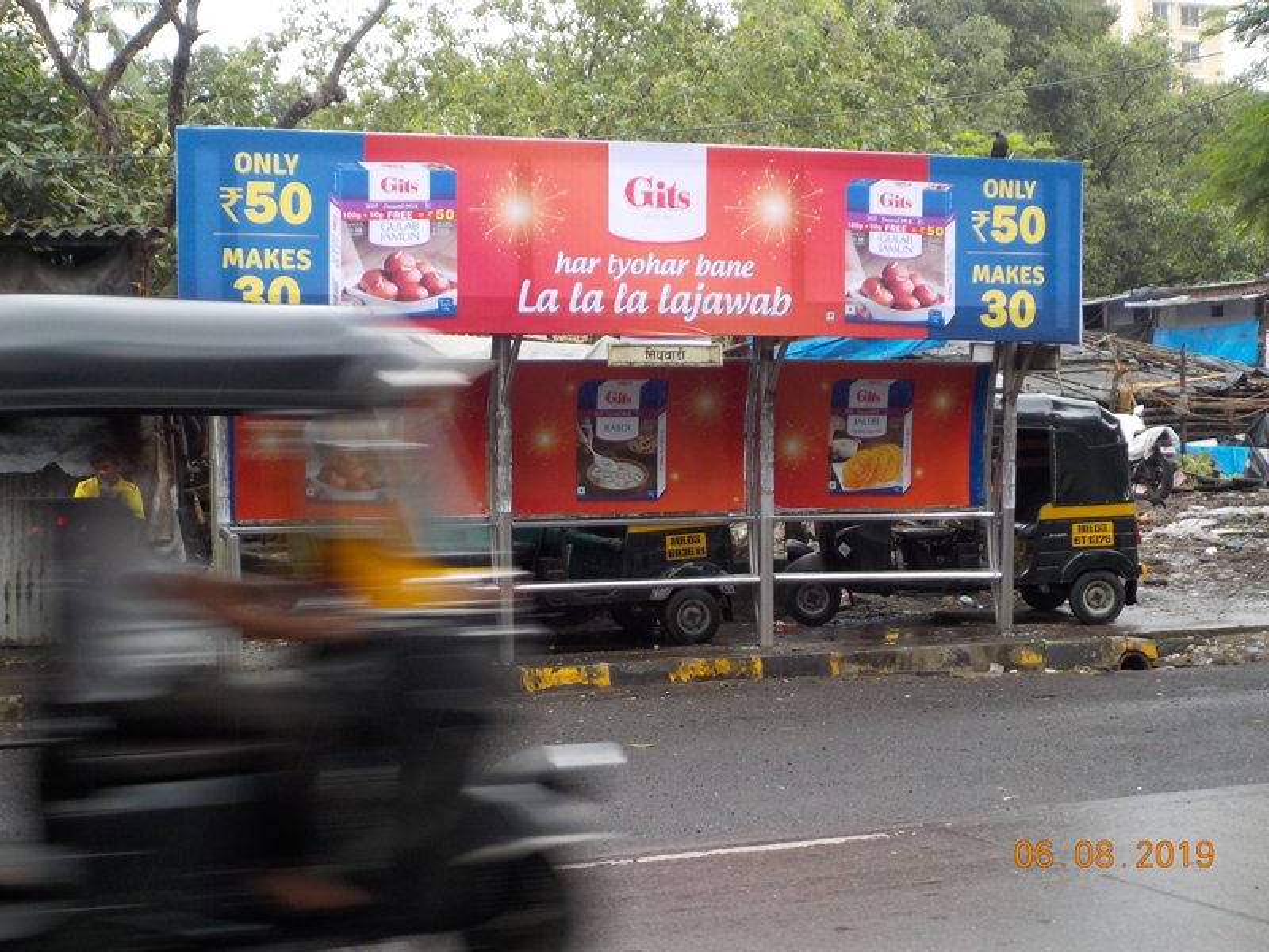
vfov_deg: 25.2
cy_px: 476
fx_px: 2126
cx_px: 634
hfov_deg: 33.2
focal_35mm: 58
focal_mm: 7.9
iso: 125
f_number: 4.7
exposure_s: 1/50
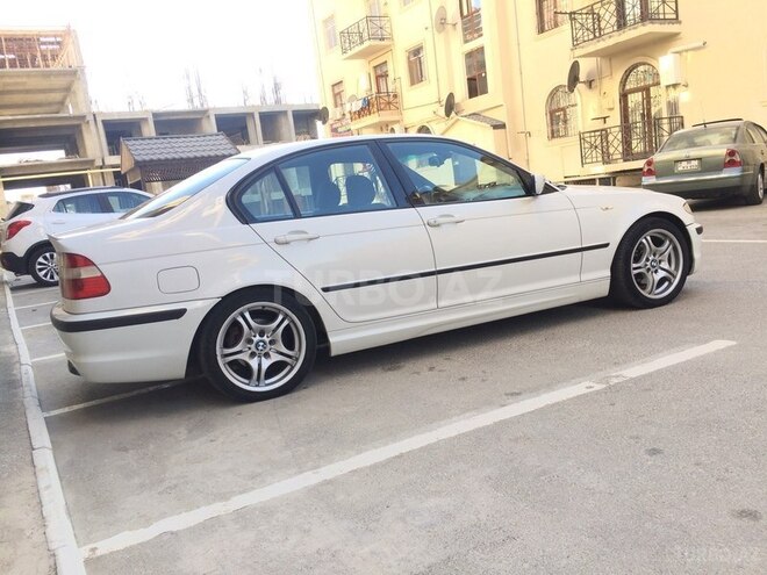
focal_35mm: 29
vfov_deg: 48.2
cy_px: 288
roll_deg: +6.6
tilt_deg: -9.0
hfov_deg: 61.7
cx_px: 384
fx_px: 643
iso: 32
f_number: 2.2
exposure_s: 1/186
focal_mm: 4.15
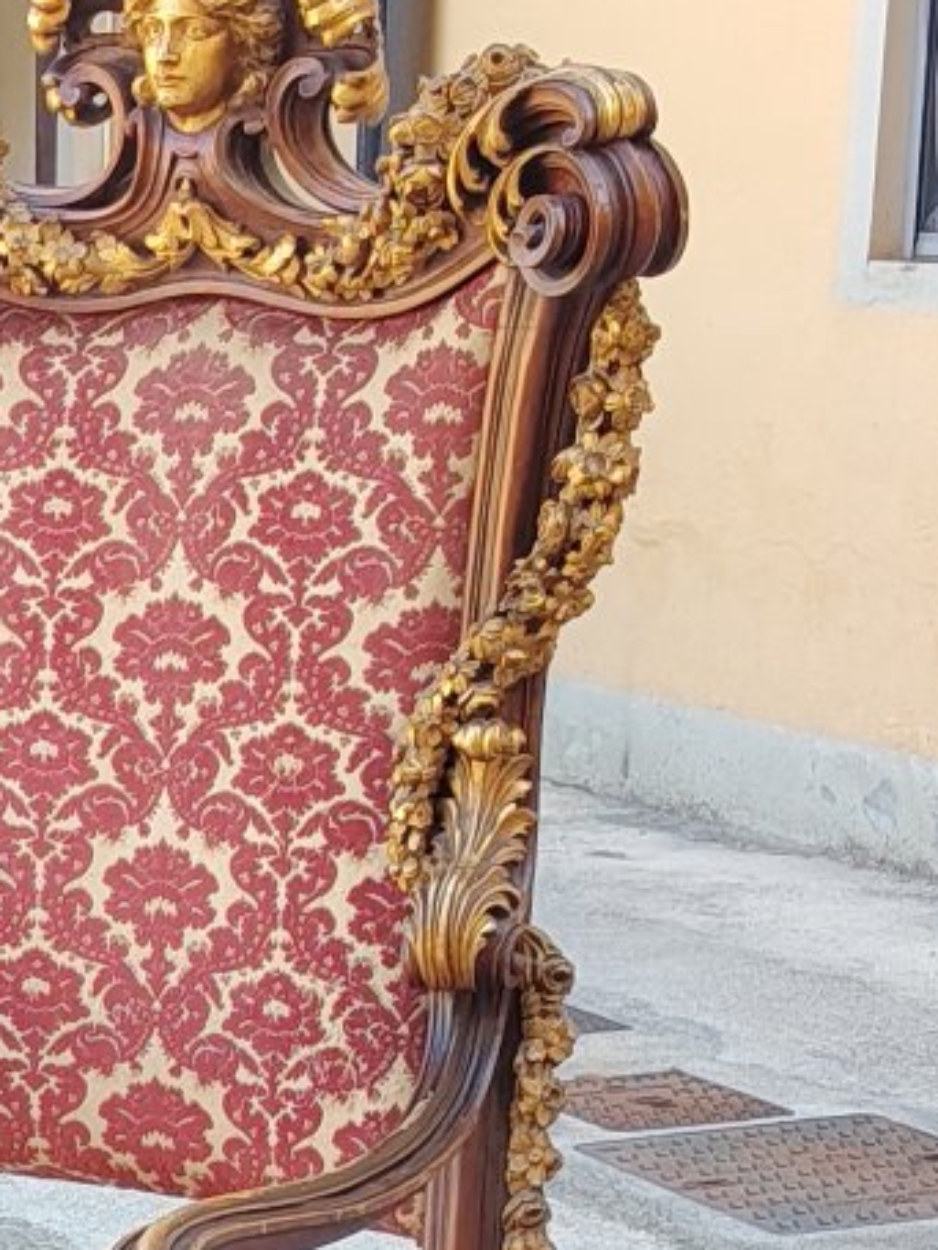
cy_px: 1124
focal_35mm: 108
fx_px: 3902
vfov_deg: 17.9
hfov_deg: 13.4
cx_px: -156
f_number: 1.75
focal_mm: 5.25
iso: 213
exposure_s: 1/100
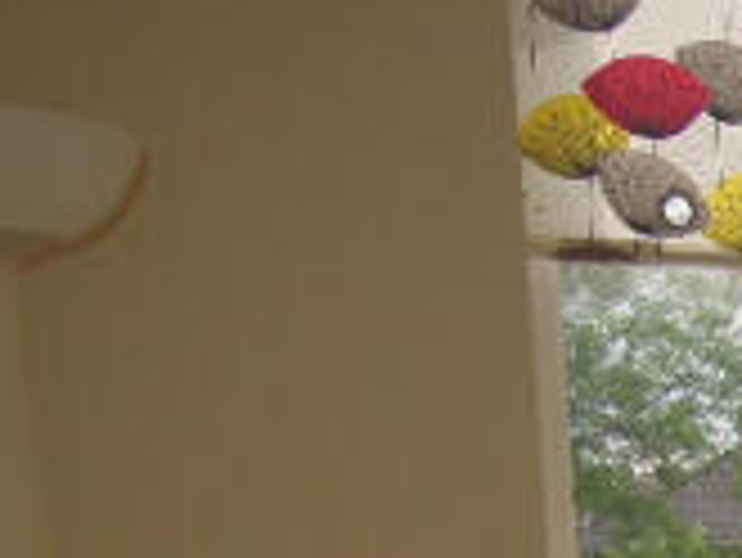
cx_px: 1221
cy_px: 970
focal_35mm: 99
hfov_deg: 17.2
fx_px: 2124
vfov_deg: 13.6
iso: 160
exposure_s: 1/640
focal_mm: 5
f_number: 2.8
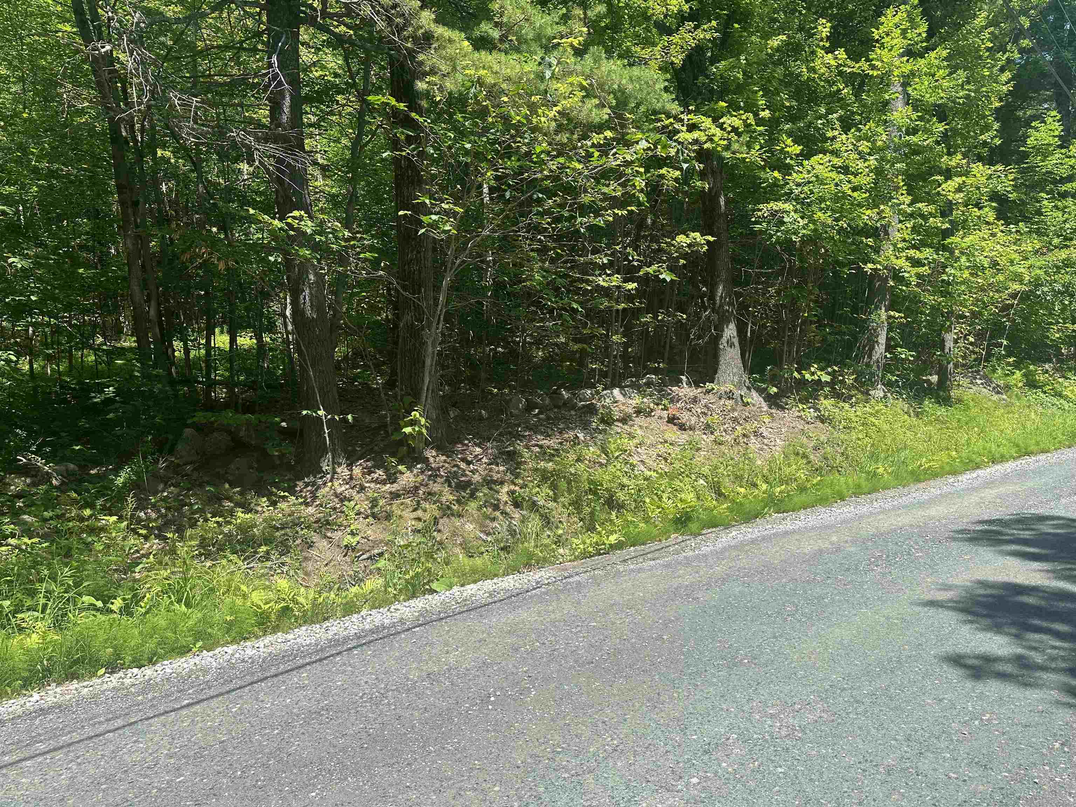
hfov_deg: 71.6
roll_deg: +1.7
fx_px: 746
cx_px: 538
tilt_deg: +0.0
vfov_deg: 56.8
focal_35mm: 24
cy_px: 404
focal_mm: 6.86
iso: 80
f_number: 1.78
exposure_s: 1/1812
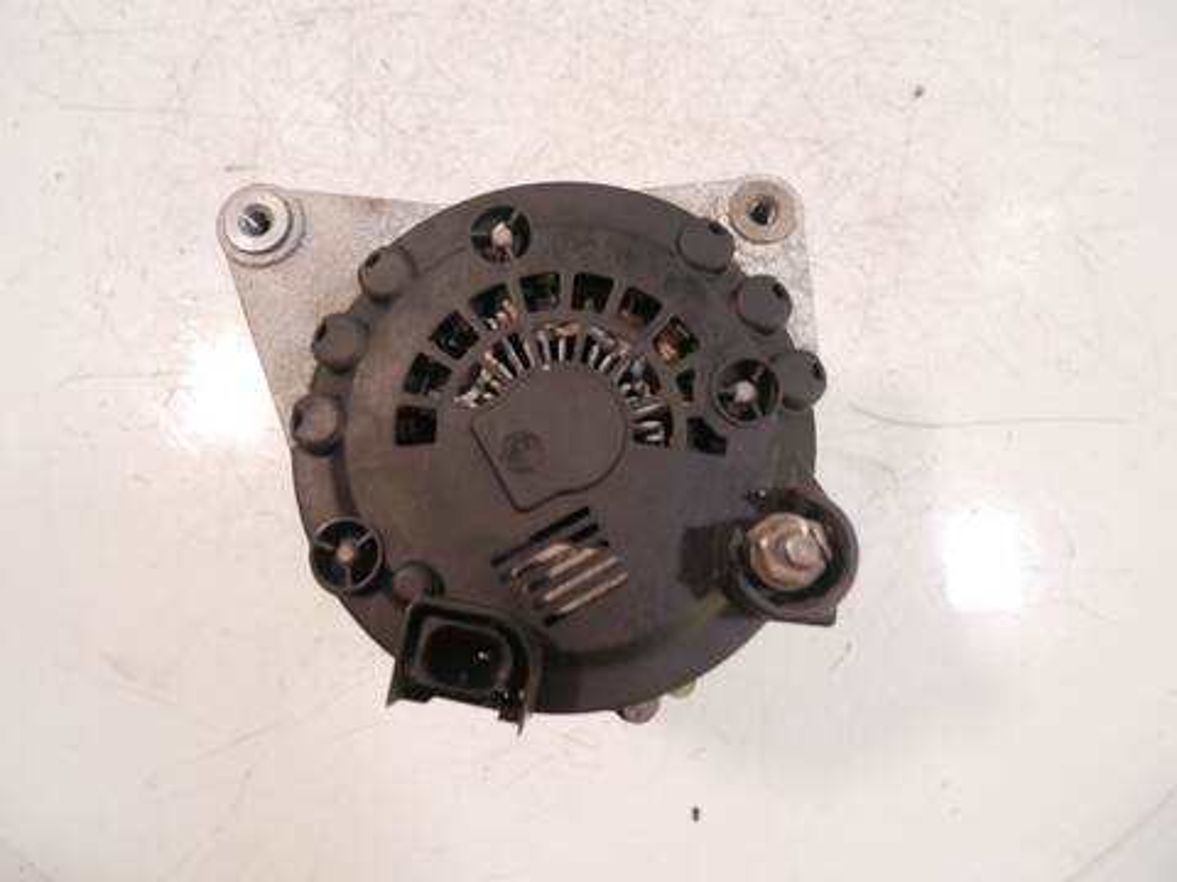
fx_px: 884
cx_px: 588
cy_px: 441
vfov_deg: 53.1
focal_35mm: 26
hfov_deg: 67.3
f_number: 3.5
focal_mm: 13
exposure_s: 1/125
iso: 1250
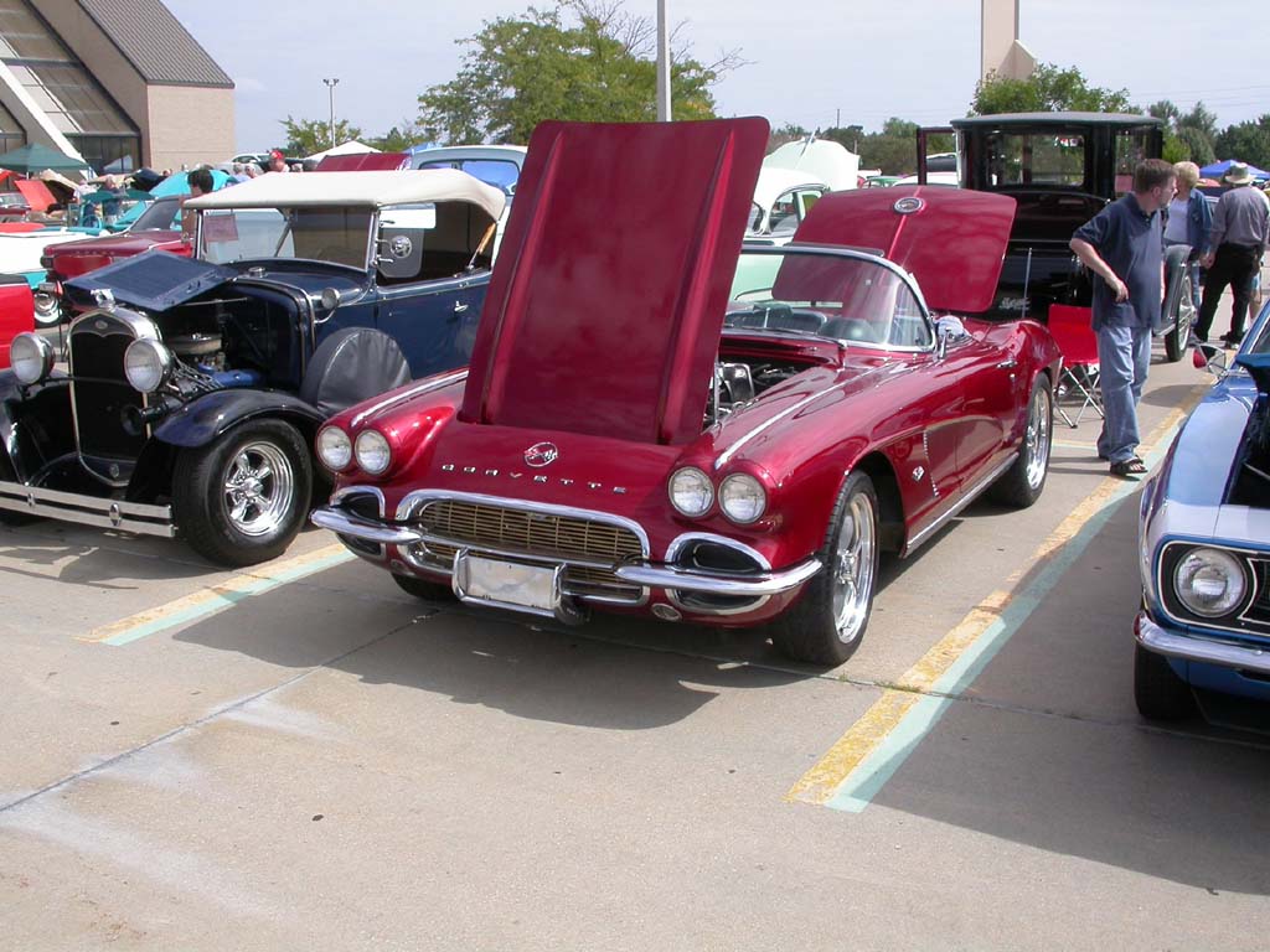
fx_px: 1394
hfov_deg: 49.0
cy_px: 476
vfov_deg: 37.7
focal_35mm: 38
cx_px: 635
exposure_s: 1/310
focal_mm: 7.85
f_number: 7.5
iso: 100
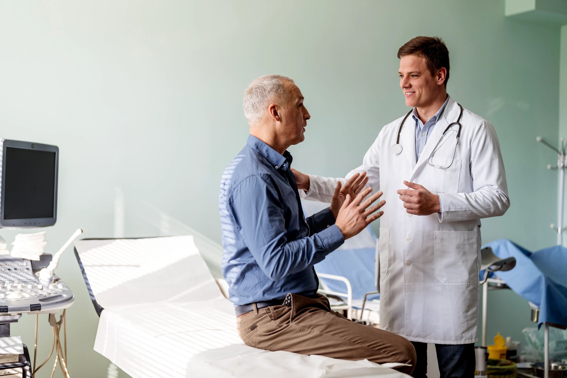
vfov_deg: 27.0
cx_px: 284
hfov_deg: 39.6
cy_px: 189
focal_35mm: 50
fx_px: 787
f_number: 1.2
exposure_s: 1/640
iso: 100
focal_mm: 50
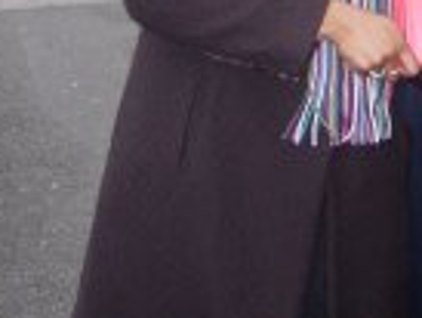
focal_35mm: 126
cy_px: -196
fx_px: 1537
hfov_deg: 15.3
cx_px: 433
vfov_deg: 11.2
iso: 79
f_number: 2.8
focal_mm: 7.8
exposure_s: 1/242
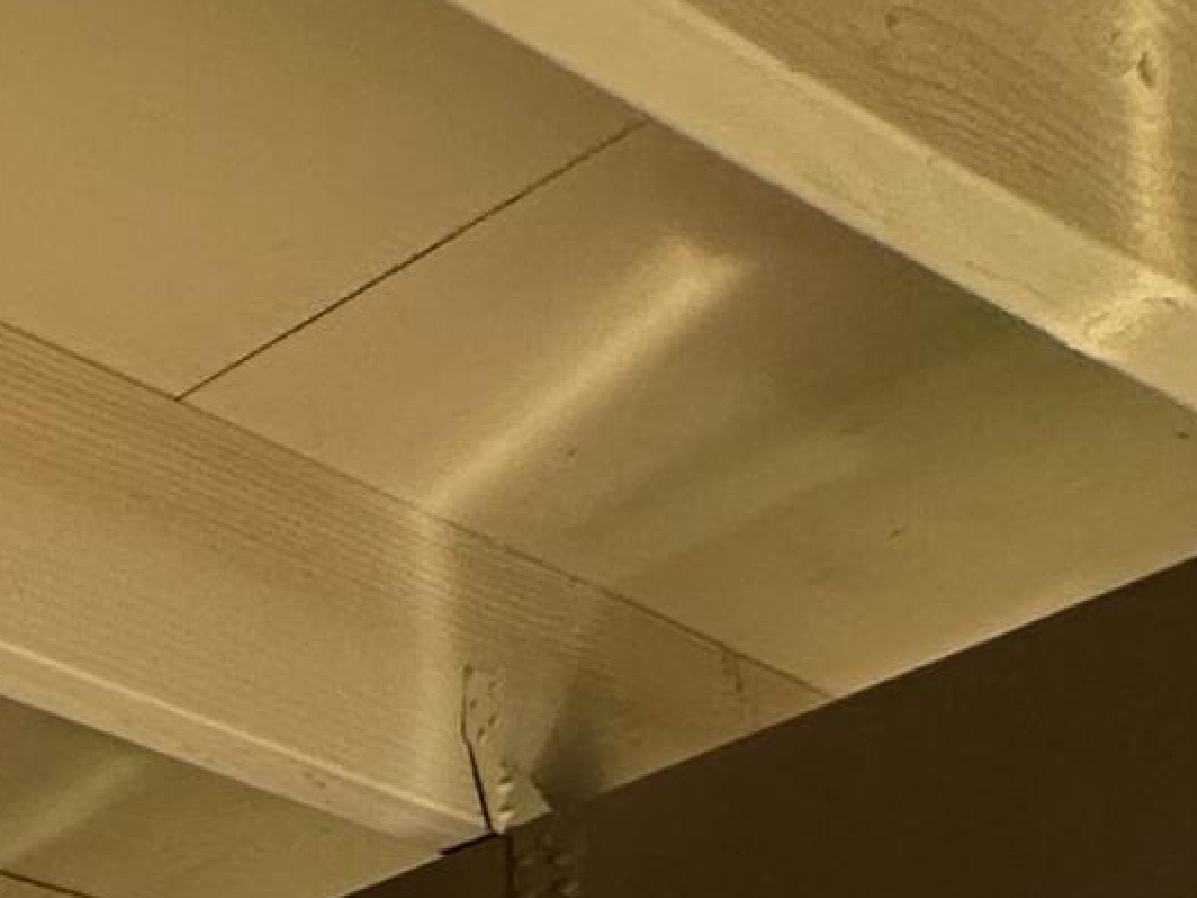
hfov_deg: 15.3
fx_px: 2732
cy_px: 2289
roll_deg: +0.2
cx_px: -1609
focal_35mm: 79
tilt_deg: -2.9
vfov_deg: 13.0
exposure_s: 1/567
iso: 40
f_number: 2.2
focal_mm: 2.22
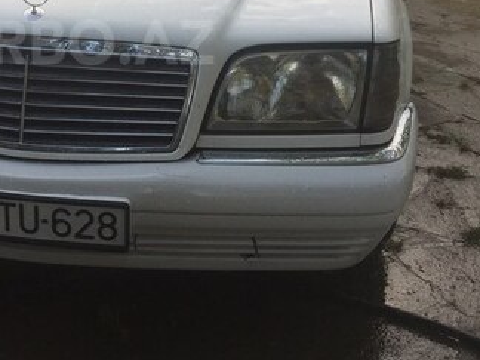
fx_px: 818
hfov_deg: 31.4
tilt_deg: -16.8
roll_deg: -0.8
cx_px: 62
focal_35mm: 59
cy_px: 42
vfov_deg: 24.2
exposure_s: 1/434
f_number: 2.2
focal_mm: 4.15
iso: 32
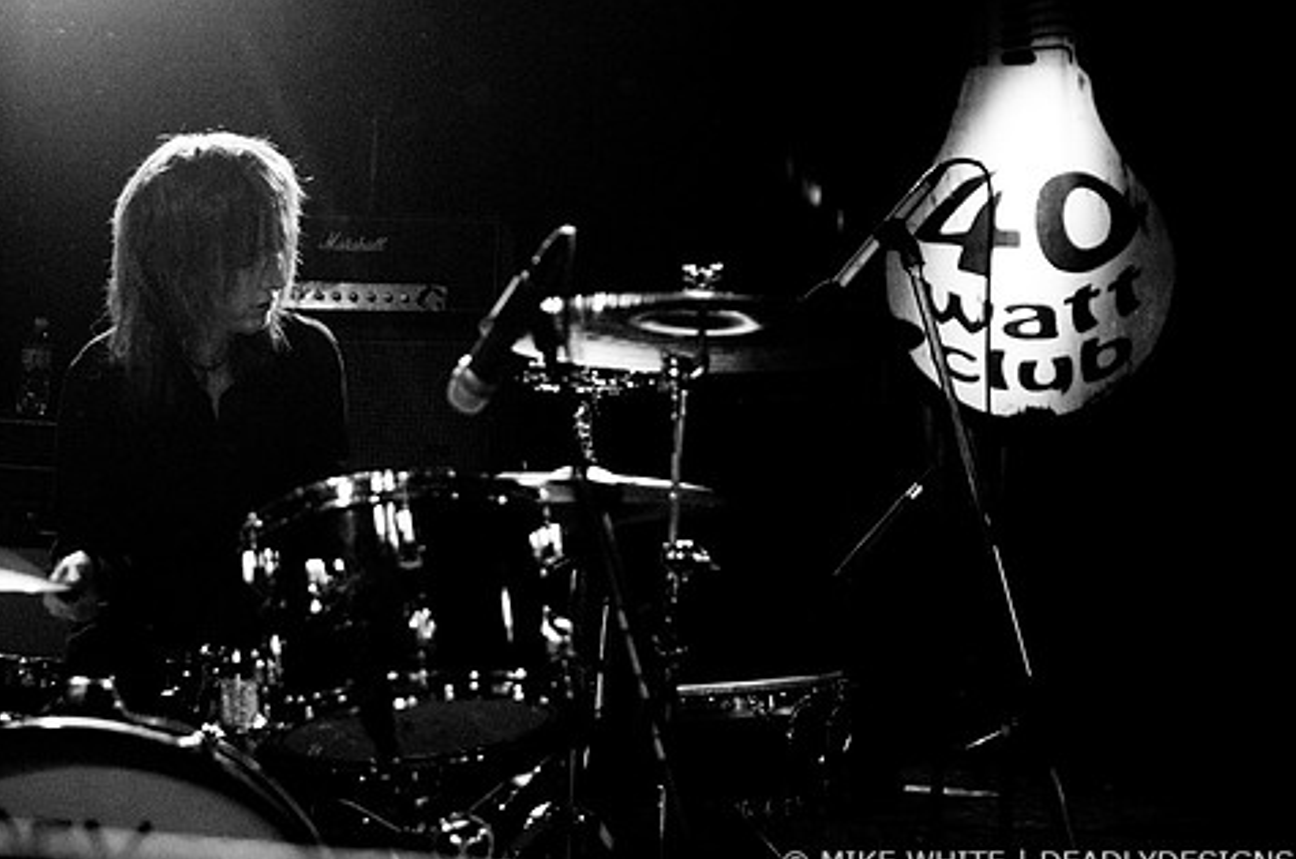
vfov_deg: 24.5
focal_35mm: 55
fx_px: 1977
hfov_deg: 36.3
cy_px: 361
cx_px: 595
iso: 1000
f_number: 2
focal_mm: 30
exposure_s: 1/100
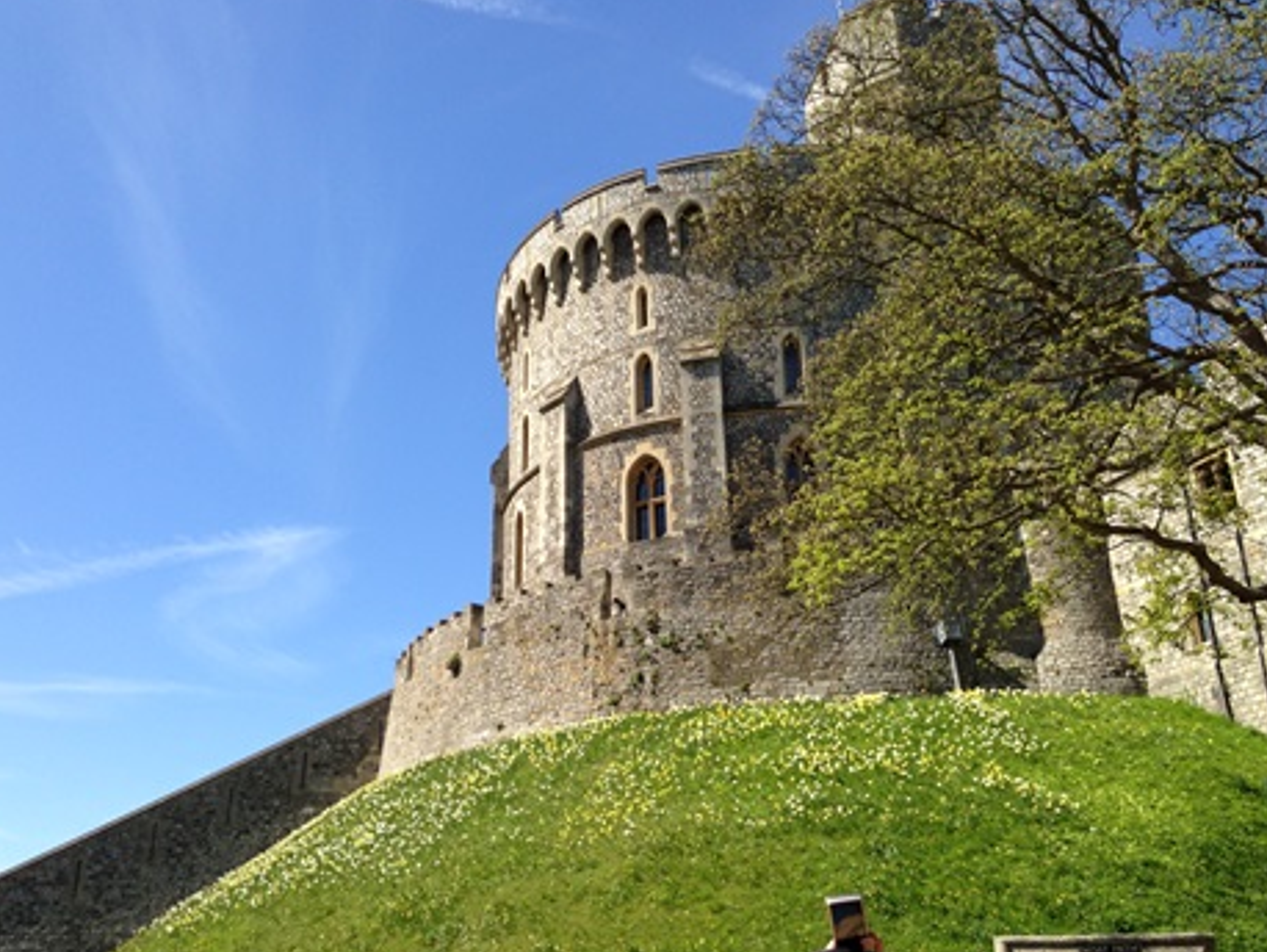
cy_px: 500
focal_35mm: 36
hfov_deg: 51.3
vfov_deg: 39.7
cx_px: 600
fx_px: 1318
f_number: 2.4
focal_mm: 4.13
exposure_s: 1/1022
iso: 50
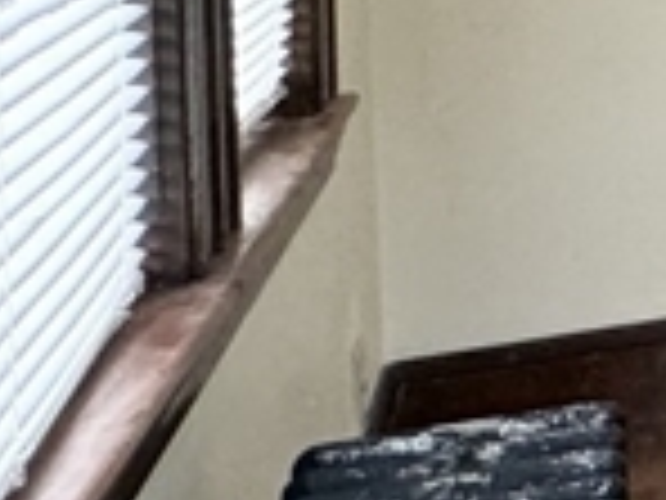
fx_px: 1866
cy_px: -243
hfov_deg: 11.4
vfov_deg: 14.3
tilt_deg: -1.8
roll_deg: +0.3
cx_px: 2007
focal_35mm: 97
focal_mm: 2.22
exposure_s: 1/120
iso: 250
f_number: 2.2
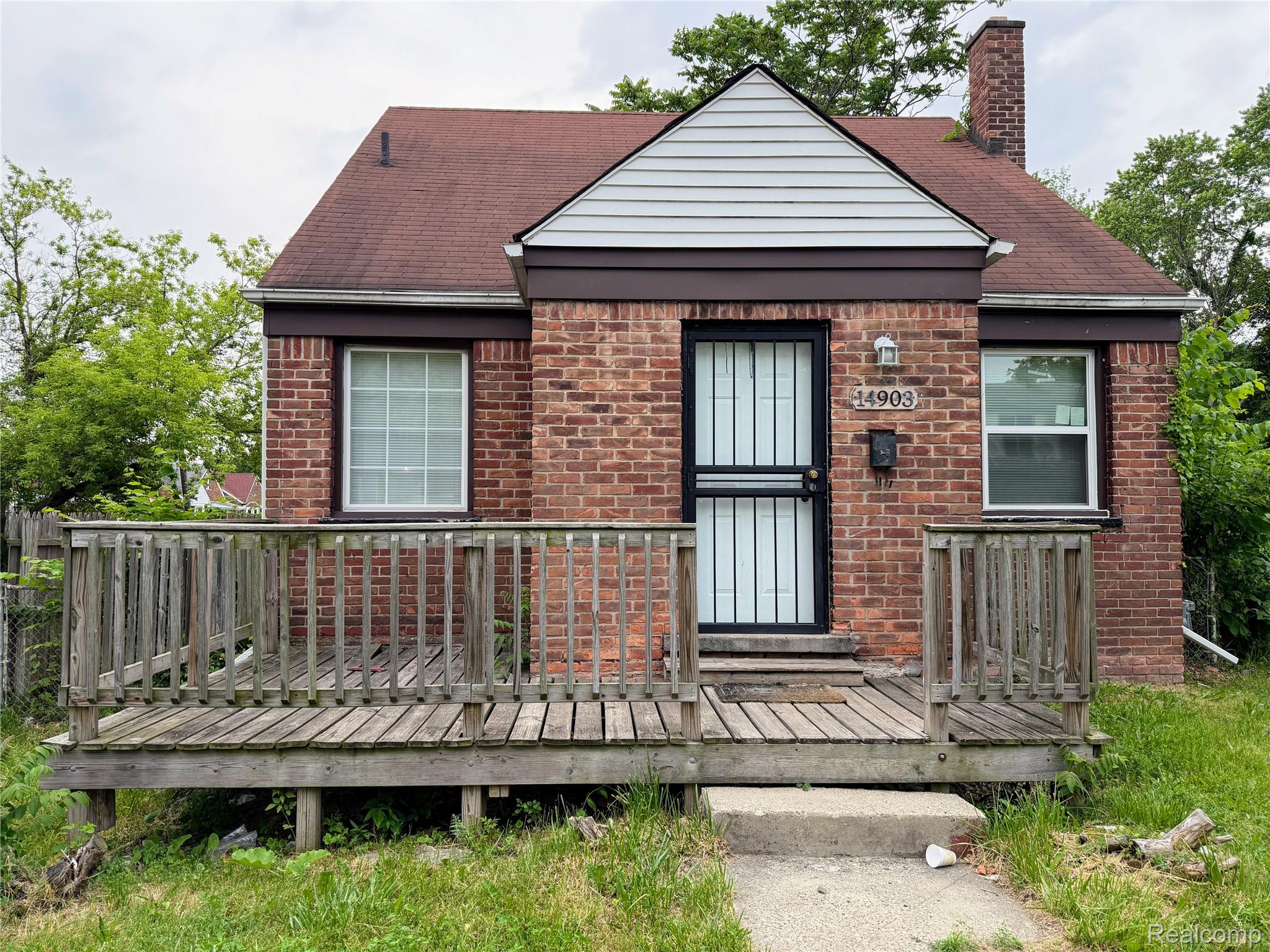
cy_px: 476
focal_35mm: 24
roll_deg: -0.5
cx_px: 635
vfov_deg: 56.8
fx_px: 881
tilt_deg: +1.7
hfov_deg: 71.6
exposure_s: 1/831
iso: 100
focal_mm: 6.76
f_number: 1.78
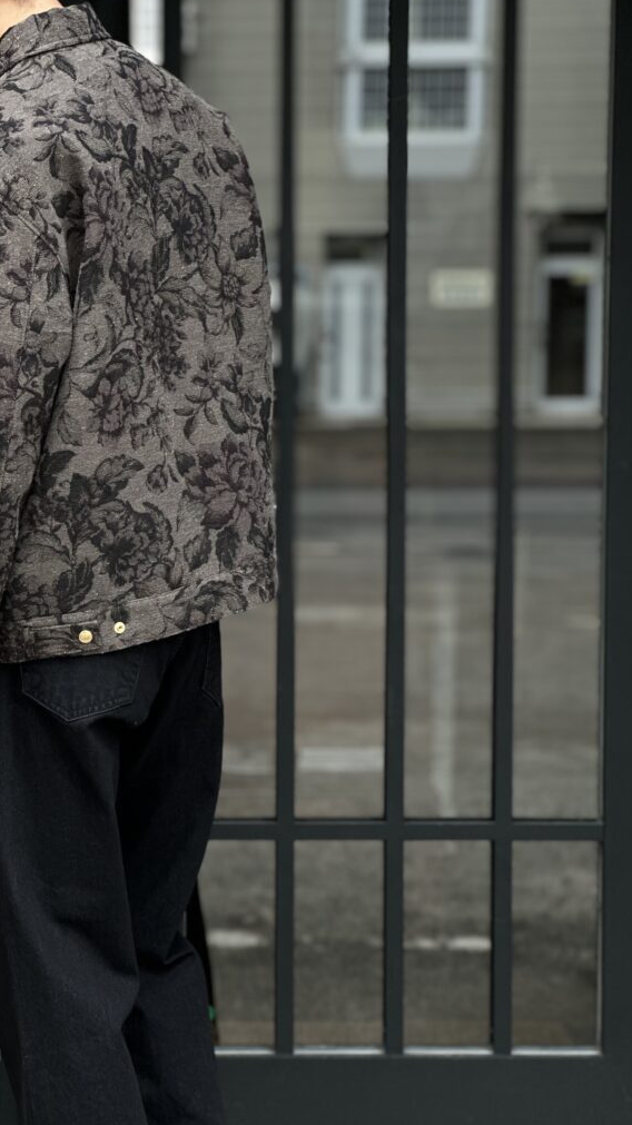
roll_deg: +0.8
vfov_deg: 25.0
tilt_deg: -3.5
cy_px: 556
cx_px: 211
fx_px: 2535
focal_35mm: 85
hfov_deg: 14.2
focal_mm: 9
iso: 64
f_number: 2.8
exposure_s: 1/121
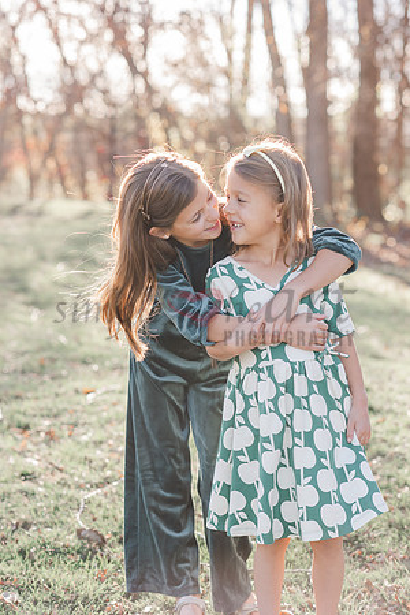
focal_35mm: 85
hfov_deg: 16.1
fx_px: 1452
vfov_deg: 23.9
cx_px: 205
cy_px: 308
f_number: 3.5
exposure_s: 1/400
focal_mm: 85
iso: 320
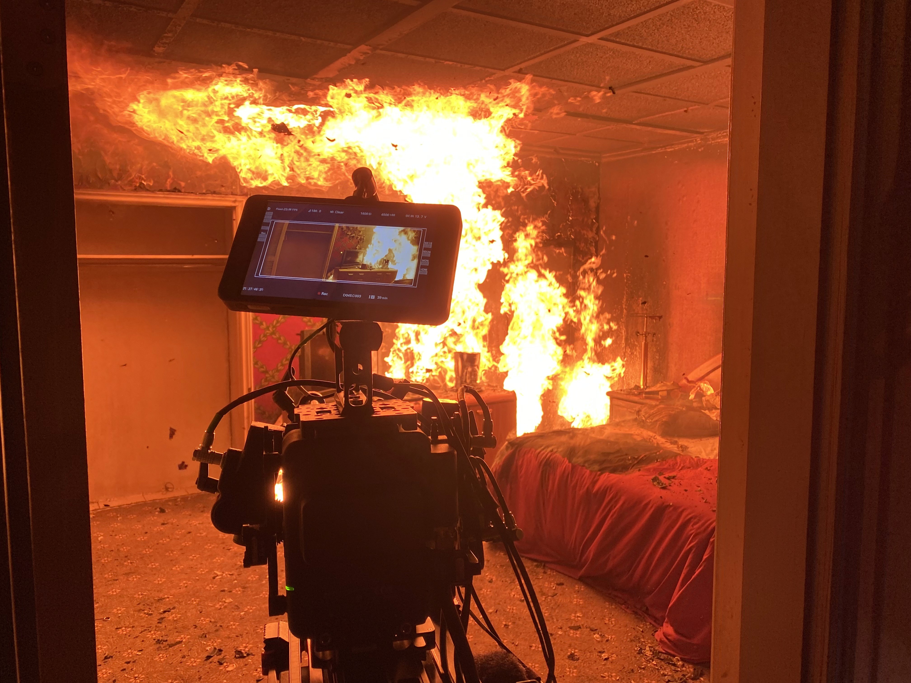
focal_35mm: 26
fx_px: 684
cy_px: 342
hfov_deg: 67.3
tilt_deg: -5.8
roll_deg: +0.5
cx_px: 456
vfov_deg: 53.1
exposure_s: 1/121
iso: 64
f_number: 1.8
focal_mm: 4.25
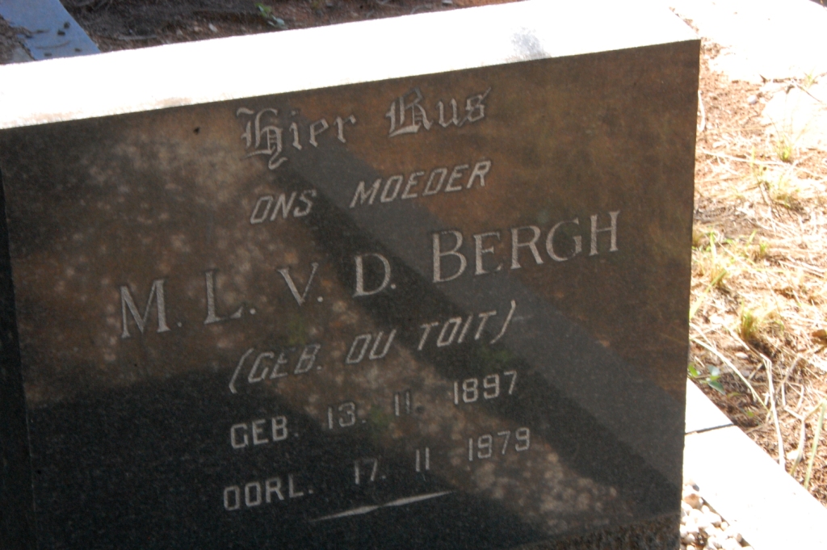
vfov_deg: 13.0
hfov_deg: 19.5
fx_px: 2410
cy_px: 275
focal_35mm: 105
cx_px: 414
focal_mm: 70
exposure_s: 1/30
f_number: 22
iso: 1100
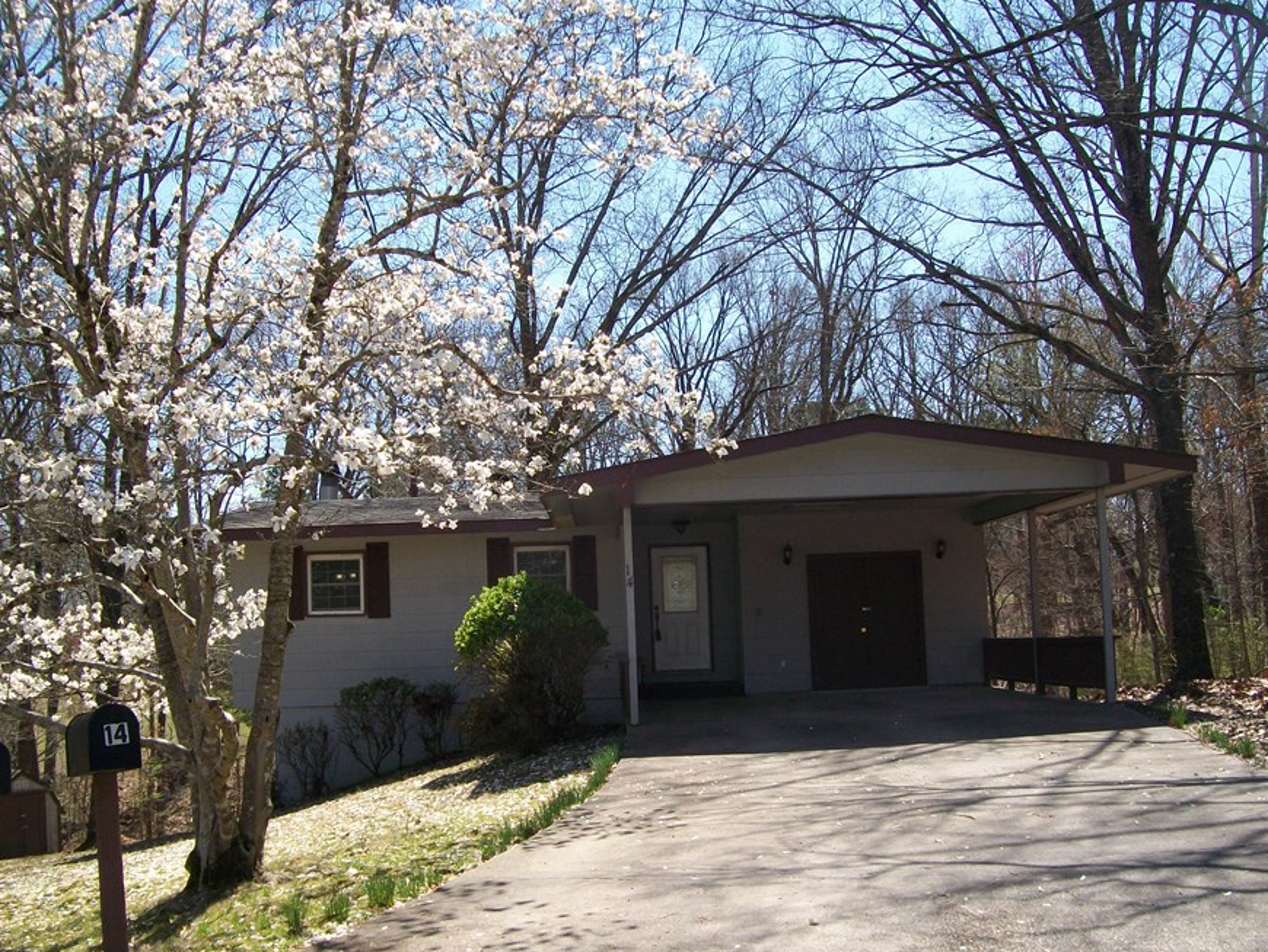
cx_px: 590
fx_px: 1466
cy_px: 477
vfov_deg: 36.0
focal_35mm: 40
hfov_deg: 46.8
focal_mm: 6.1
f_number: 4.9
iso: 64
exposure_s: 1/250
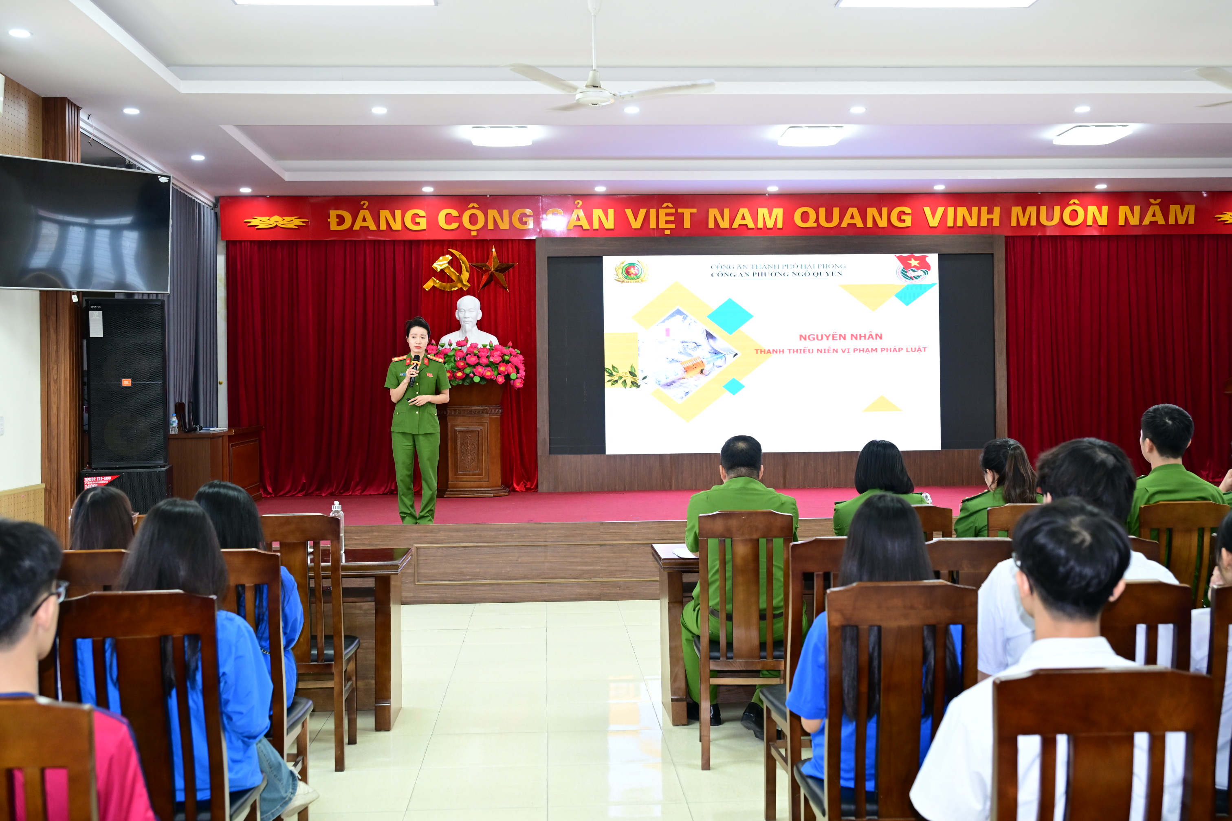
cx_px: 616
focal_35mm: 35
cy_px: 410
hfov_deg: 54.4
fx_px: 1198
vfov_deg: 37.9
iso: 1600
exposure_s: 1/160
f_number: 4
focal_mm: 35
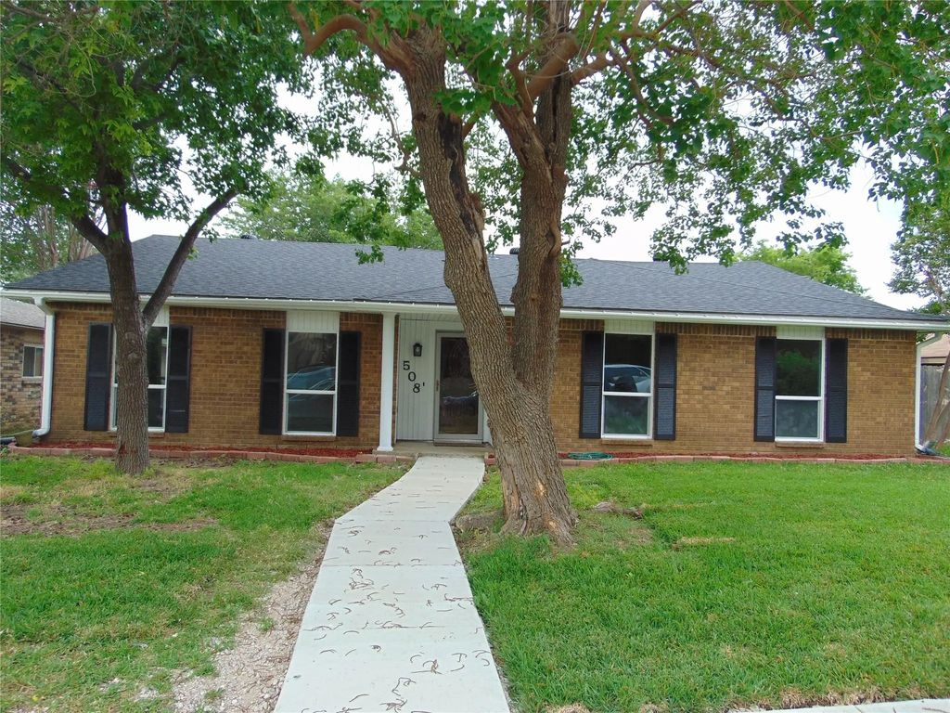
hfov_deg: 69.4
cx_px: 475
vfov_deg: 54.9
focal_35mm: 25
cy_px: 356
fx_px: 686
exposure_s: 1/125
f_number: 3
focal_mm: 4.5
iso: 80
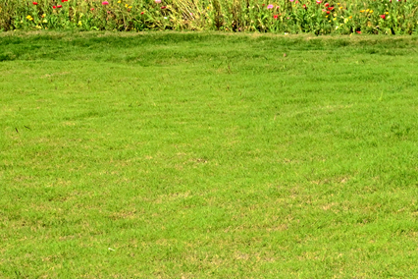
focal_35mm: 138
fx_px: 1602
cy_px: -65
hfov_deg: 14.3
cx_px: 527
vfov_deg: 9.8
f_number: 8
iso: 2500
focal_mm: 49
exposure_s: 1/5000
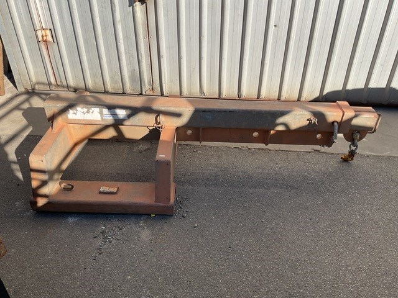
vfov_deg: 48.2
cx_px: 199
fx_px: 333
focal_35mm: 29
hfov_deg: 61.7
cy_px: 149
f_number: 1.8
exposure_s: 1/1311
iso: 16
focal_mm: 3
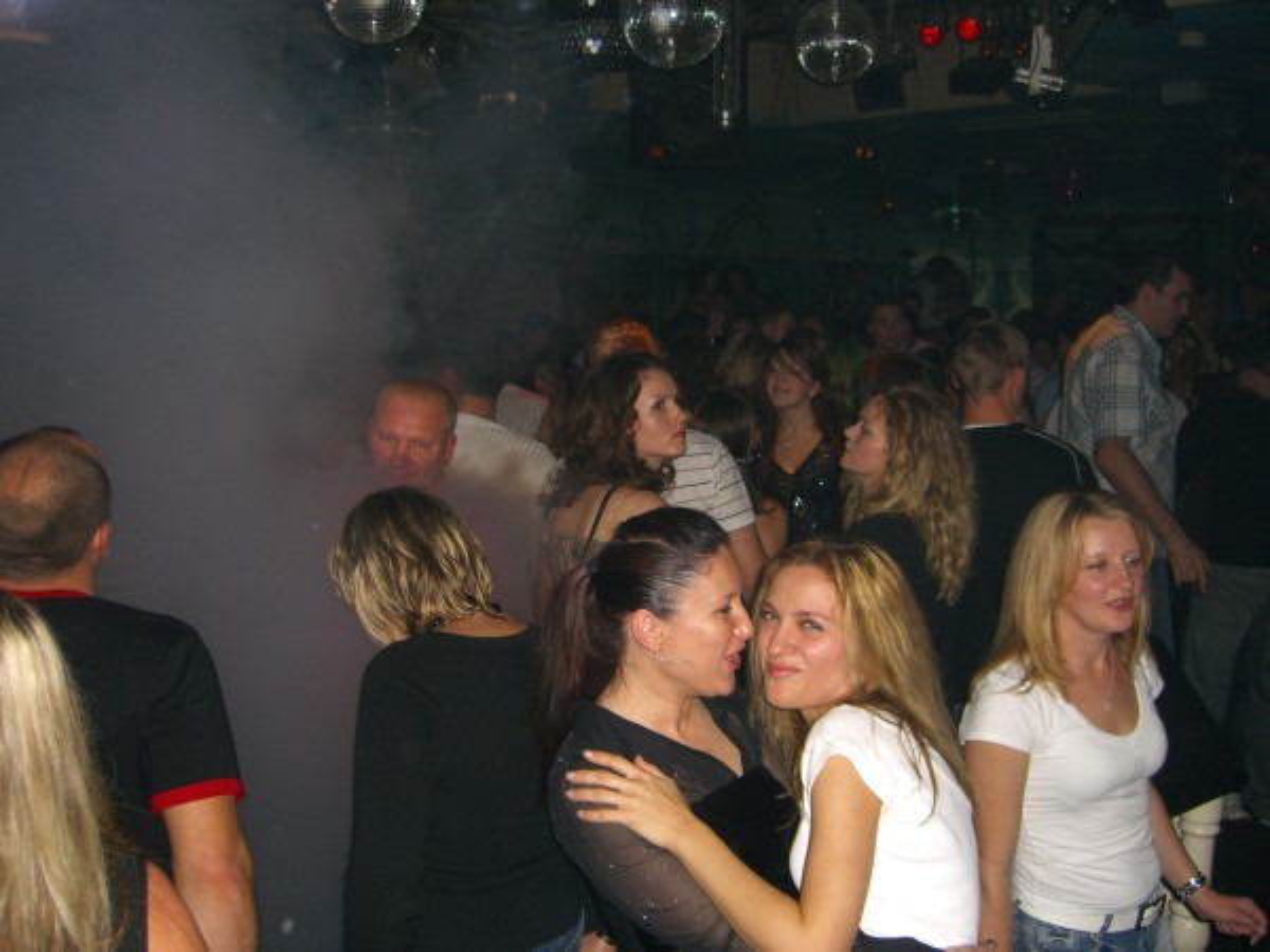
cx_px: 635
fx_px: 1394
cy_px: 476
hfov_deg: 49.0
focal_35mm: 38
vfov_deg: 37.7
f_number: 2.8
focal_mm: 7.9
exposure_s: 1/60
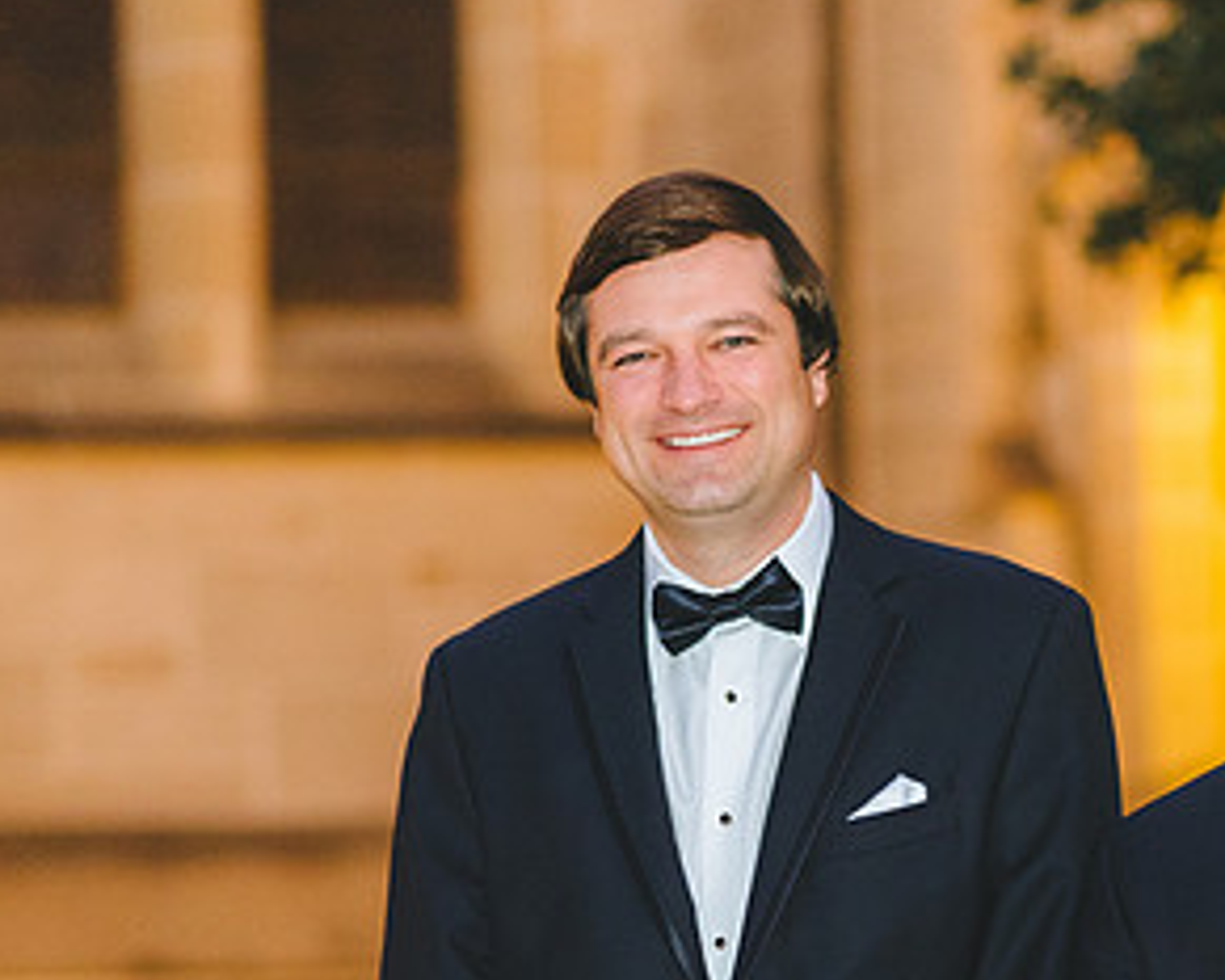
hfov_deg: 9.5
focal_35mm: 202
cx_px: 1010
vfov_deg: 7.6
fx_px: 7326
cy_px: 974
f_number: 2.2
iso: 2500
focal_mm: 85
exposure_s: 1/100
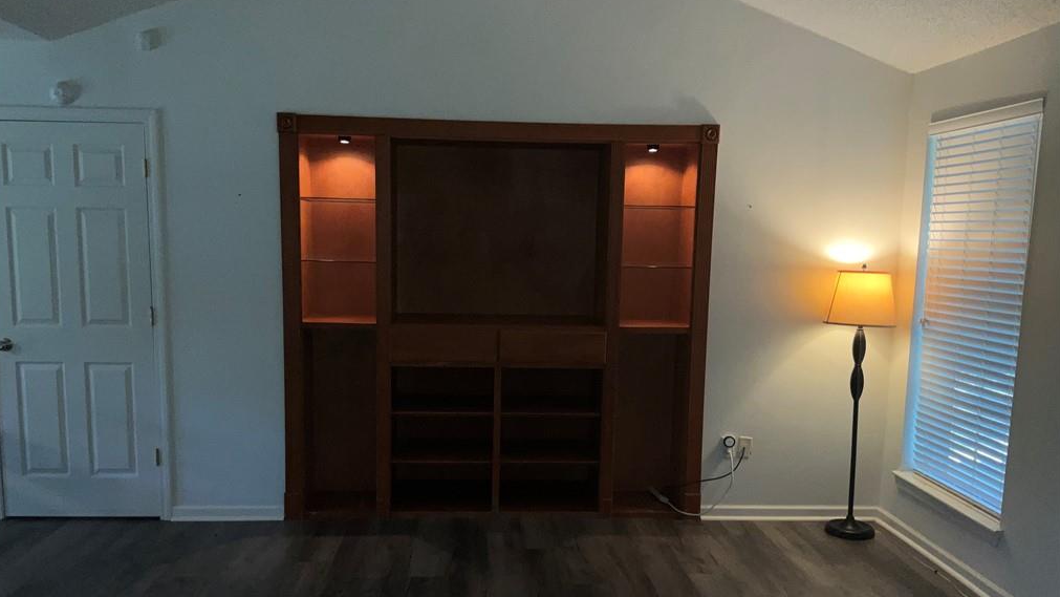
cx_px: 527
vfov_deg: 36.5
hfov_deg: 61.0
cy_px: 362
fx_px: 900
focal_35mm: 32
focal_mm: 3
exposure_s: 1/60
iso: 32
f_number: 1.8
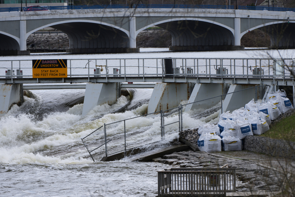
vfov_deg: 3.7
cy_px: 98
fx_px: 3006
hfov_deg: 5.6
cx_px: 148
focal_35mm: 367
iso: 200
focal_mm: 367
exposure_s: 1/500
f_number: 8
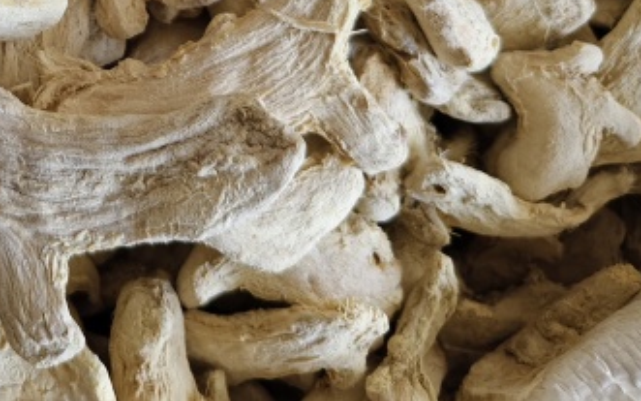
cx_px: 2
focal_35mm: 59
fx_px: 1031
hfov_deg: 31.9
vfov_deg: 19.5
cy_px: -178
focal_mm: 5.56
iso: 1272
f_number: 1.88
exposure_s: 1/505
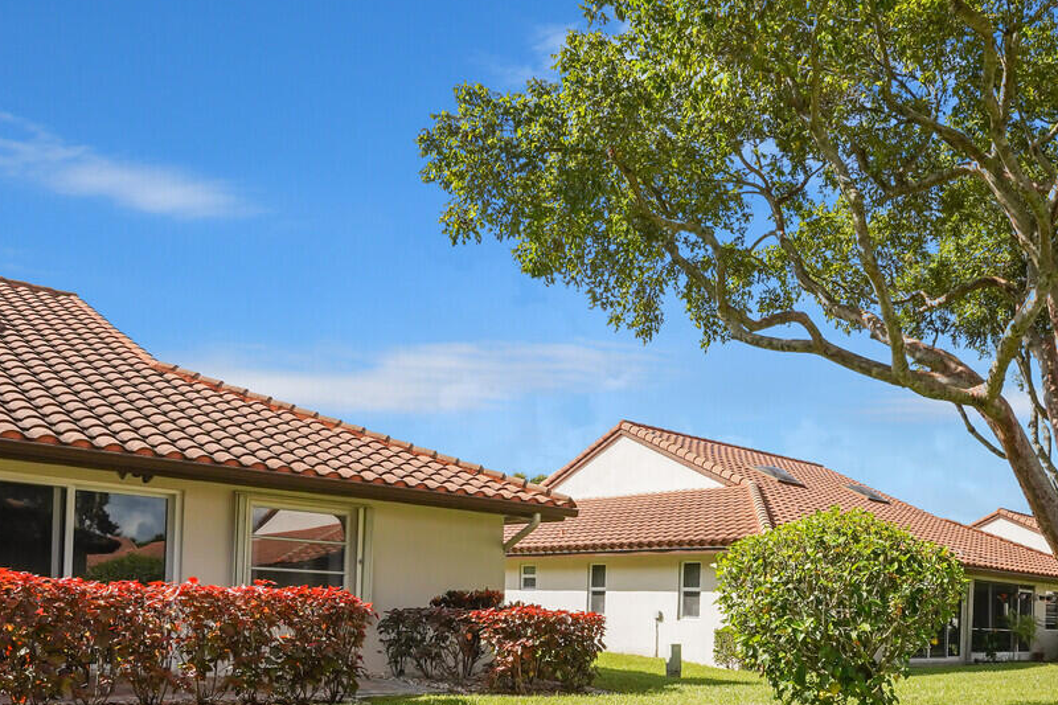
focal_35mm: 32
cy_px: 622
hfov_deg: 56.3
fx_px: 940
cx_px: 775
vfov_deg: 38.5
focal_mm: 16
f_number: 8
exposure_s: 1/1000
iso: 800
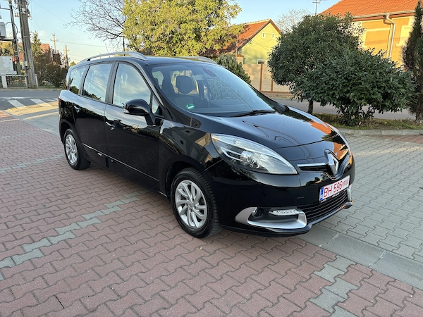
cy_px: 158
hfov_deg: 67.3
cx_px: 212
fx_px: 318
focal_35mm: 26
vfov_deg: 53.1
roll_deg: -1.0
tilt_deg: -13.8
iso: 40
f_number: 1.6
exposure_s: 1/198
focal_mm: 5.96
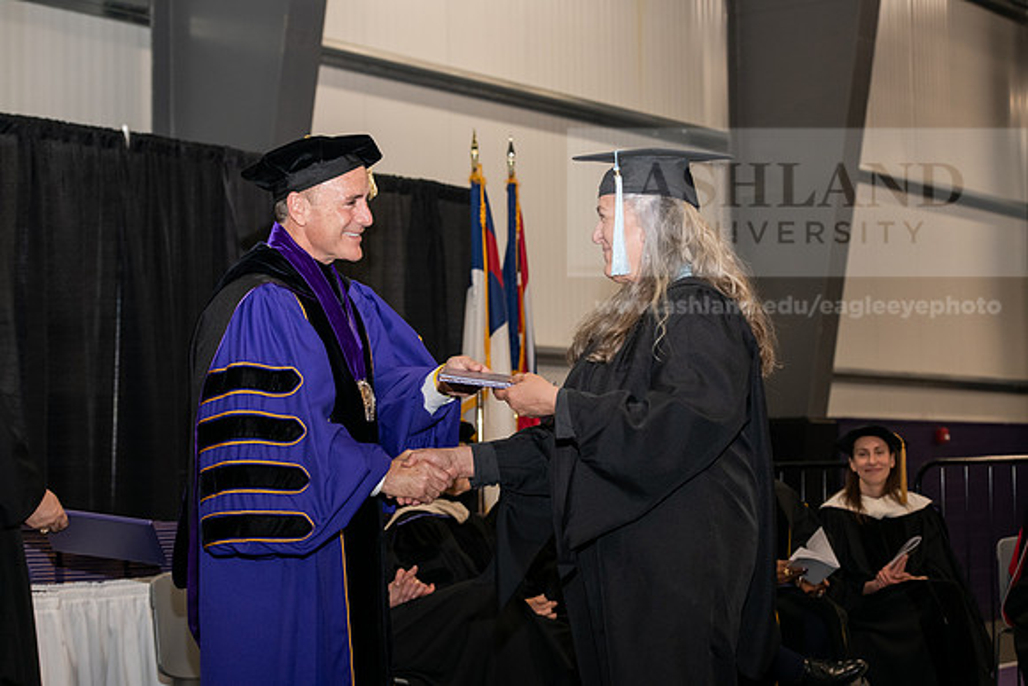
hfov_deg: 25.4
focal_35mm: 80
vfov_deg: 17.1
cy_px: 343
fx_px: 2285
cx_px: 514
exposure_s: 1/200
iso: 1600
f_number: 5.6
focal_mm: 80
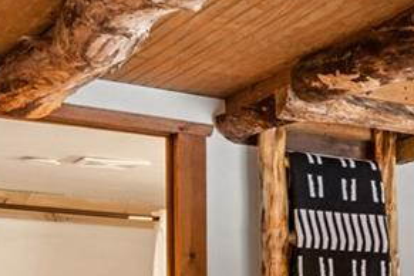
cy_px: 380
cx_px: 871
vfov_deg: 14.7
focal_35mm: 88
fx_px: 1012
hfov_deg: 16.4
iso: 100
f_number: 7.1
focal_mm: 16
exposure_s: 2
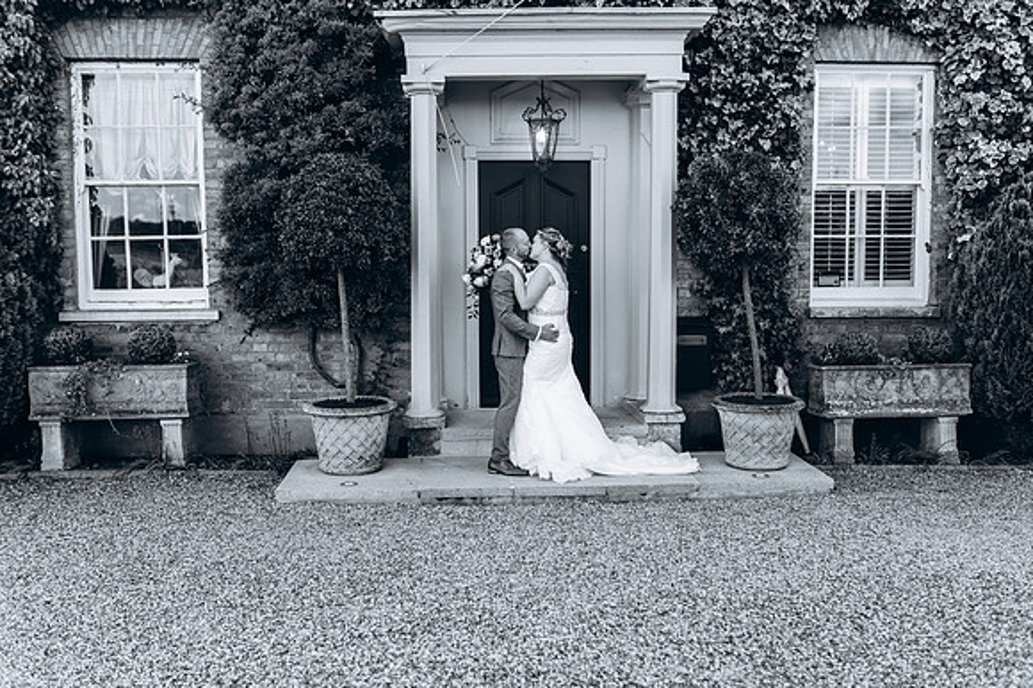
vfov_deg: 37.8
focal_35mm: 35
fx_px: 1004
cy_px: 344
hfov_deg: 54.5
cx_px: 516
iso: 100
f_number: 2.8
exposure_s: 1/320
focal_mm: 35
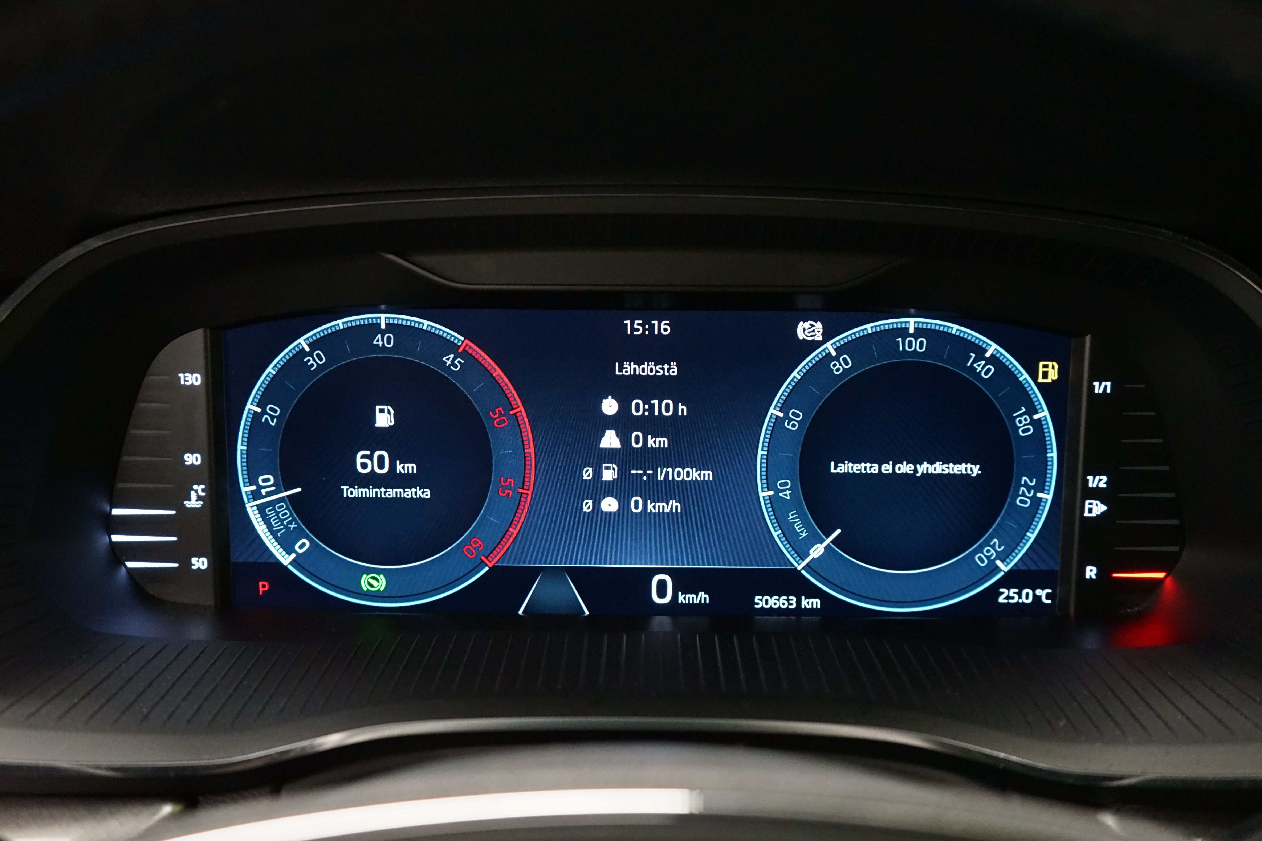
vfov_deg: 35.9
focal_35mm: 37
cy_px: 420
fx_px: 1297
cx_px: 631
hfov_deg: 51.9
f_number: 4
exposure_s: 1/60
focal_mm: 37
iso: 5000
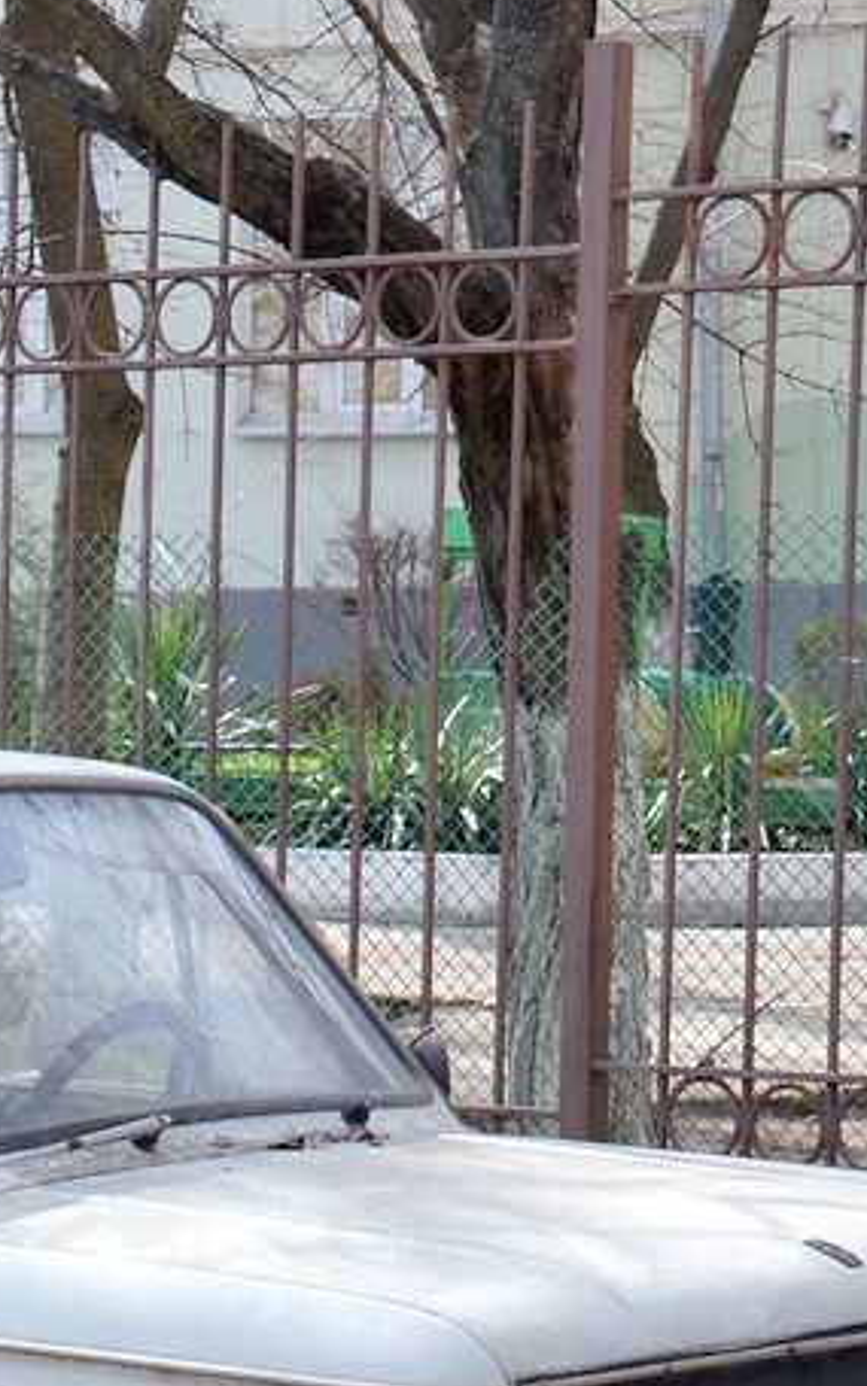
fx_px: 5784
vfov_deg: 13.6
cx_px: -122
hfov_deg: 8.5
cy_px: 1070
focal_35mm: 153
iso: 200
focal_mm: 38
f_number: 7.1
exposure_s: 1/200
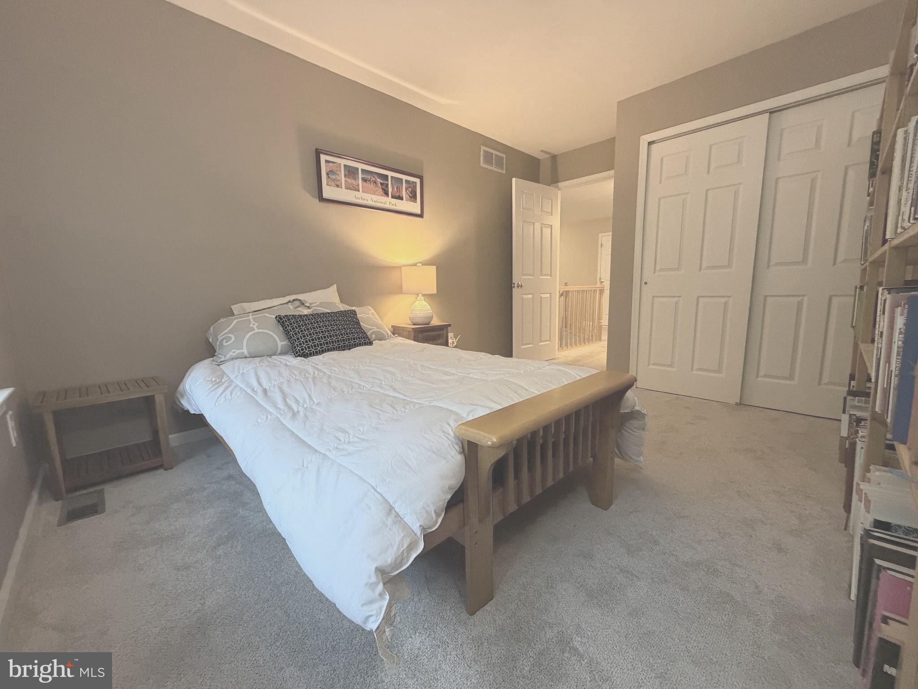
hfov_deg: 102.1
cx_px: 459
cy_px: 344
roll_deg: +1.1
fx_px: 371
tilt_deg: -8.6
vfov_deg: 85.7
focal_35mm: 14
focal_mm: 2.22
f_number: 2.2
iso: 500
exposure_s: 1/60
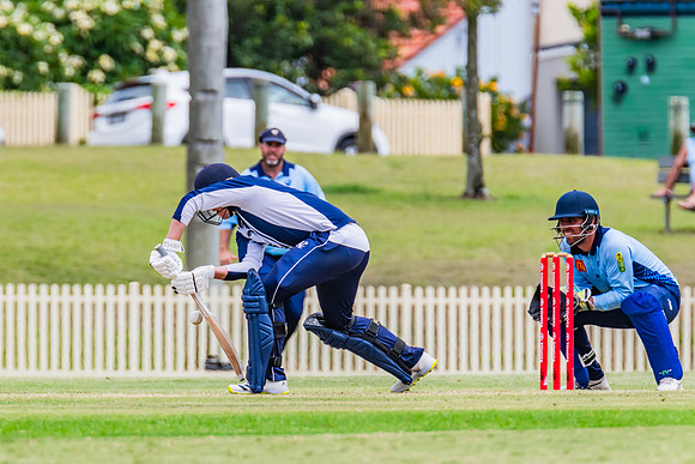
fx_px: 14451
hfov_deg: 2.8
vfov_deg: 1.8
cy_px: 237
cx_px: 262
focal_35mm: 748
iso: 800
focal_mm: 600
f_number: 9
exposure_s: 1/2000
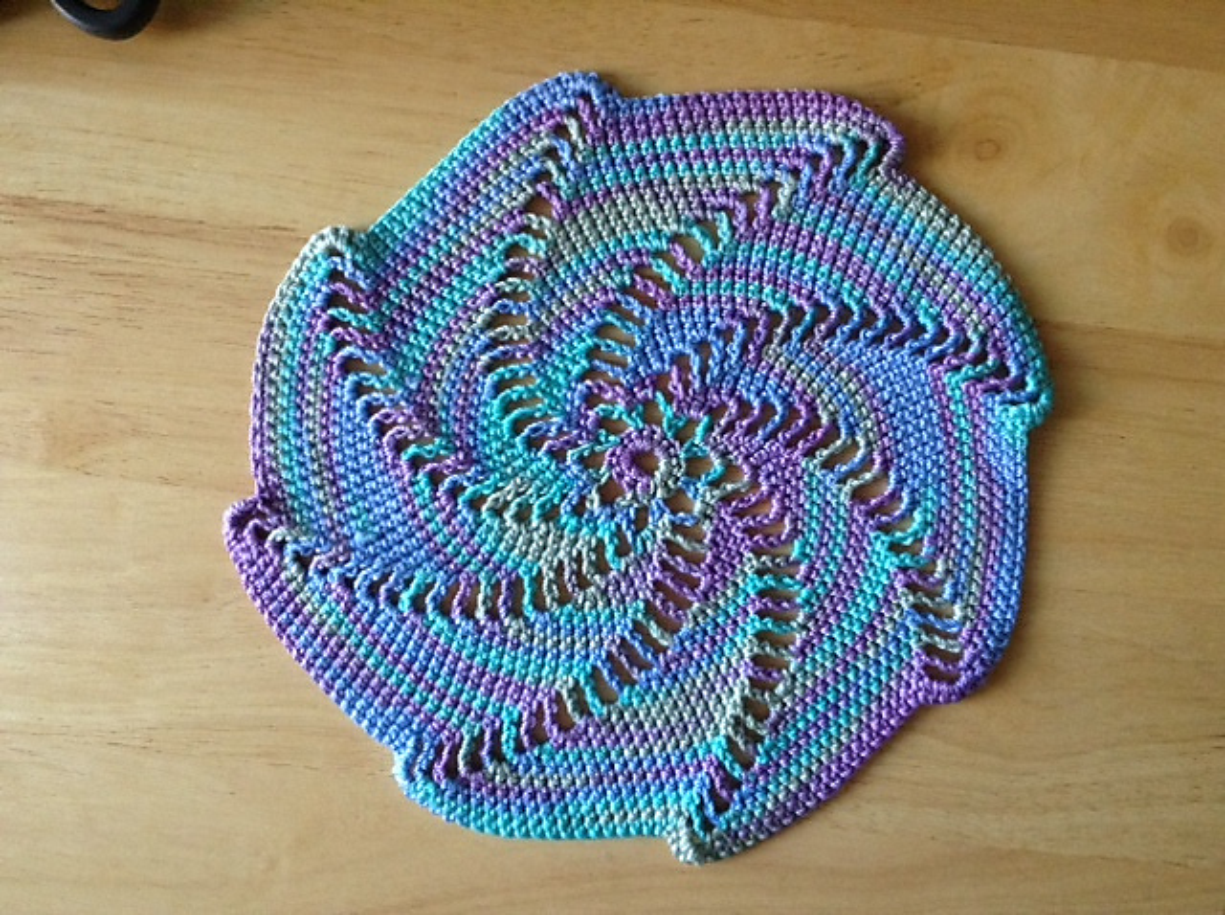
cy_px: 458
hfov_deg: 55.4
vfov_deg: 42.8
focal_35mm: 33
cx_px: 612
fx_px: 1166
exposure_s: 1/15
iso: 250
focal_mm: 3.3
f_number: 2.4
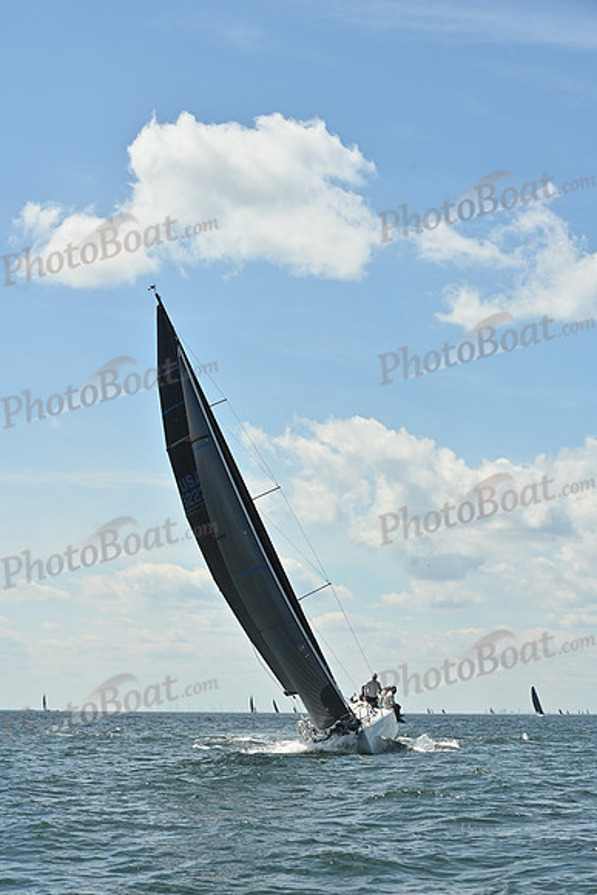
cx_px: 298
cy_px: 448
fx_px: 1989
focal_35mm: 80
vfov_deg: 25.4
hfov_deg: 17.1
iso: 250
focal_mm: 80
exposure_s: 1/1250
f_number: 10
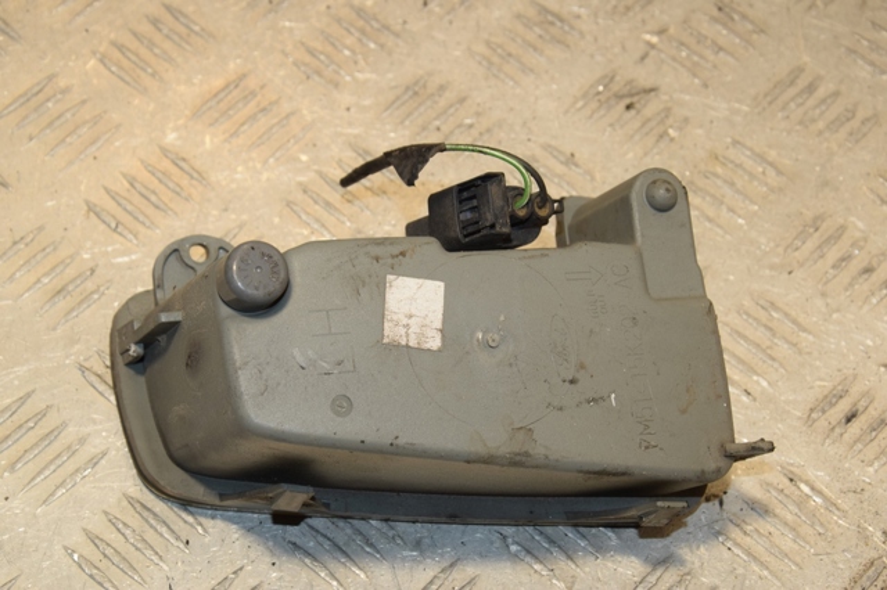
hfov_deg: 21.9
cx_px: 444
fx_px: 2290
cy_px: 295
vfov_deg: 14.7
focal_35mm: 93
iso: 800
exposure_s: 1/200
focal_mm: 62
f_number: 9
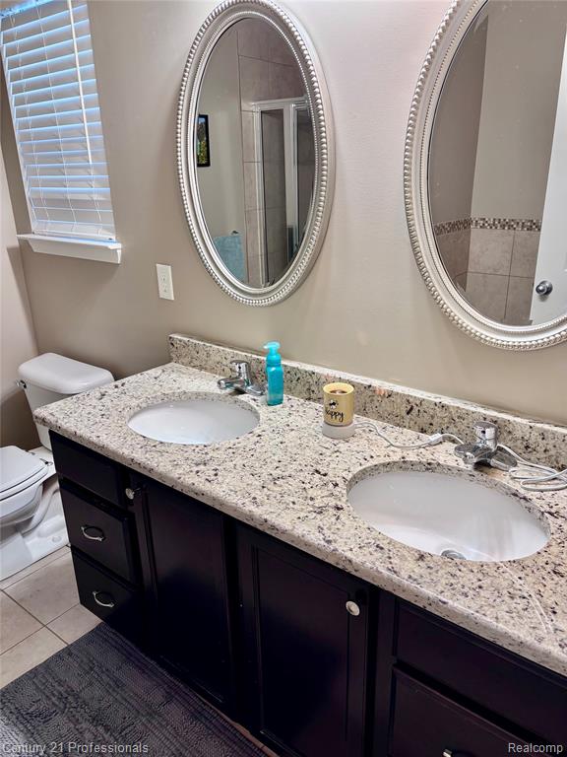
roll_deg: +0.2
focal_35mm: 26
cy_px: 378
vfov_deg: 67.3
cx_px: 284
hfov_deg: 53.1
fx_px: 568
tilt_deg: -20.6
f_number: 1.6
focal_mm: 5.96
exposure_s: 1/60
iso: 80
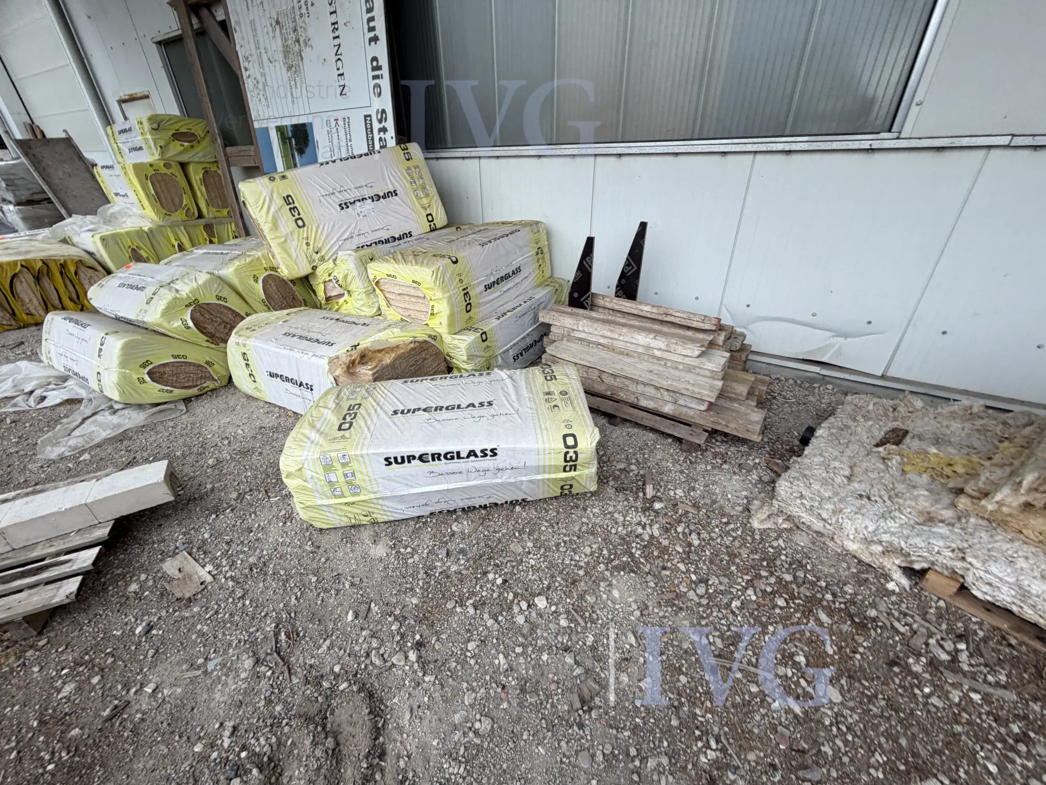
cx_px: 523
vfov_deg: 85.7
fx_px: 423
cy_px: 392
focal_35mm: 14
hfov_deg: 102.1
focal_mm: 2.22
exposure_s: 1/137
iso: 40
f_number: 2.2
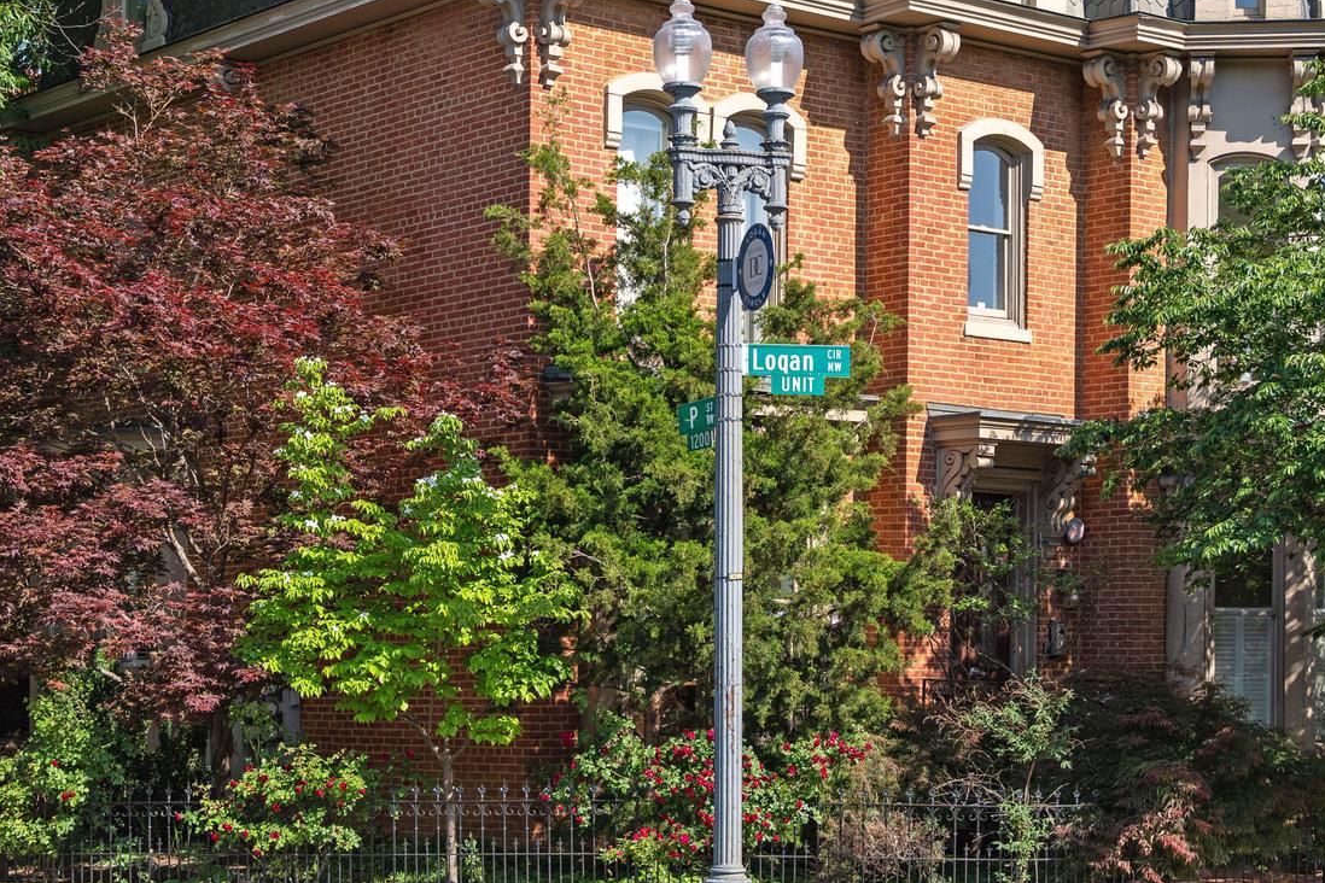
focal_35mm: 70
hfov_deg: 28.7
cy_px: 241
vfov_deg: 19.3
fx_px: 2587
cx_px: 636
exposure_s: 1/3200
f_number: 2.8
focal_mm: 37.7
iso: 200
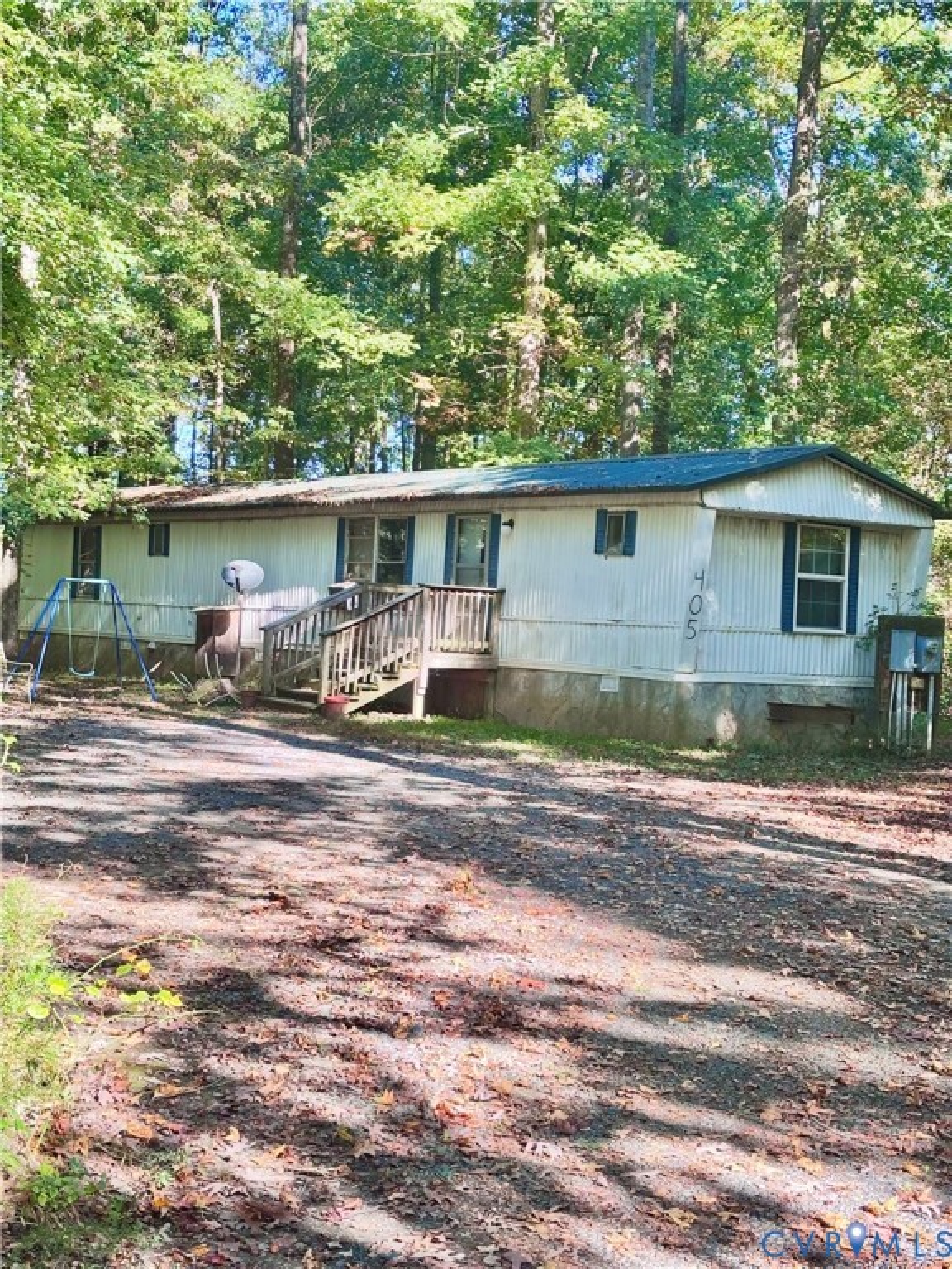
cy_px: 634
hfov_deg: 28.0
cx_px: 476
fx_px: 1907
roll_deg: -4.2
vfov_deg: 36.8
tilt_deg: +0.5
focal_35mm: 52
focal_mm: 5.96
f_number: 1.6
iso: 32
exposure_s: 1/179
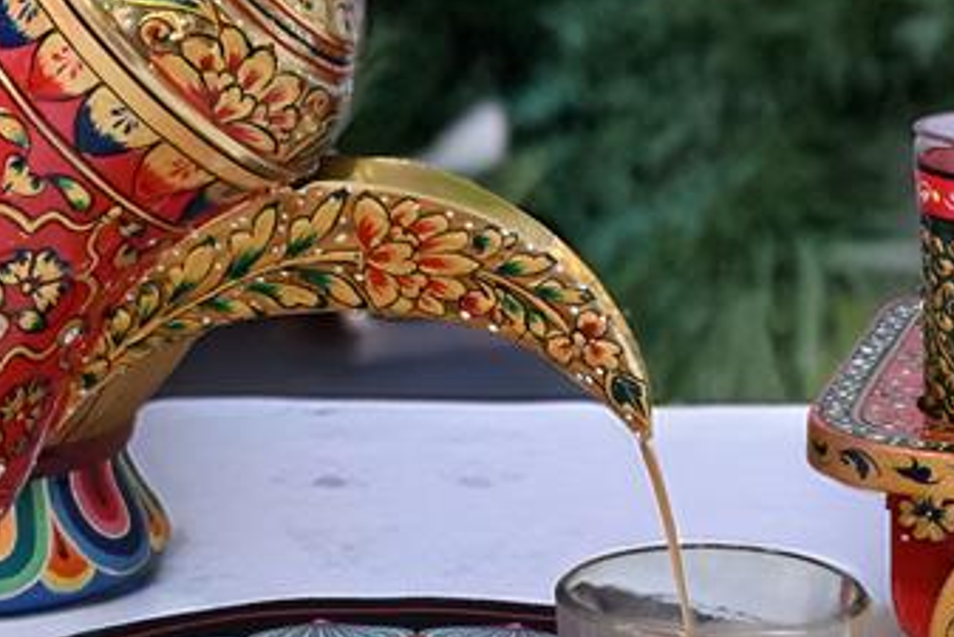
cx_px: 863
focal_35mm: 139
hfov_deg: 14.6
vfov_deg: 9.9
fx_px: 3685
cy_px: 125
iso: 4500
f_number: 22
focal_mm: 31
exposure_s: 1/25
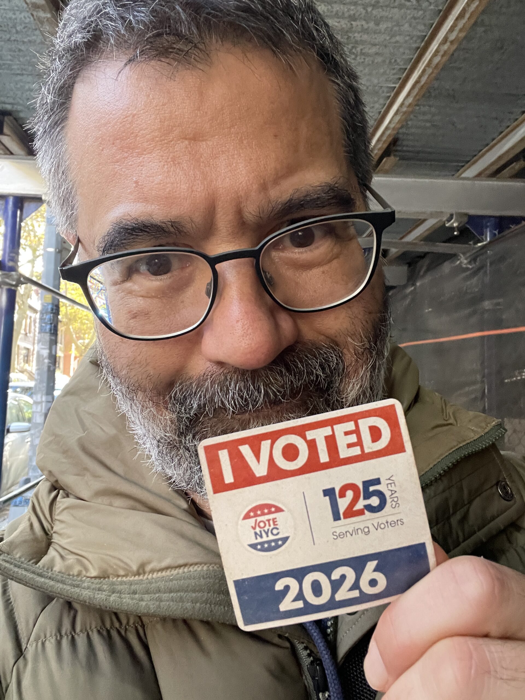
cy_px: 350
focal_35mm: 30
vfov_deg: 60.0
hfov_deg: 46.8
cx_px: 262
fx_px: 607
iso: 320
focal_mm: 2.71
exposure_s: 1/60
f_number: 2.2
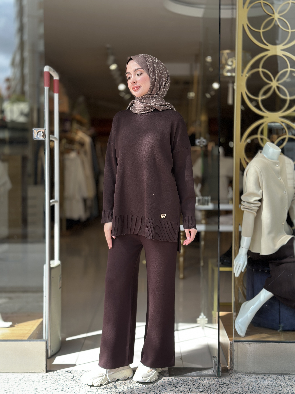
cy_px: 197
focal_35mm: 48
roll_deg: -0.9
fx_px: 545
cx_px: 148
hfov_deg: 30.3
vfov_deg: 39.7
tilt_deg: -3.2
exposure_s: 1/411
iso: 80
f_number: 1.78
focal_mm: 6.86
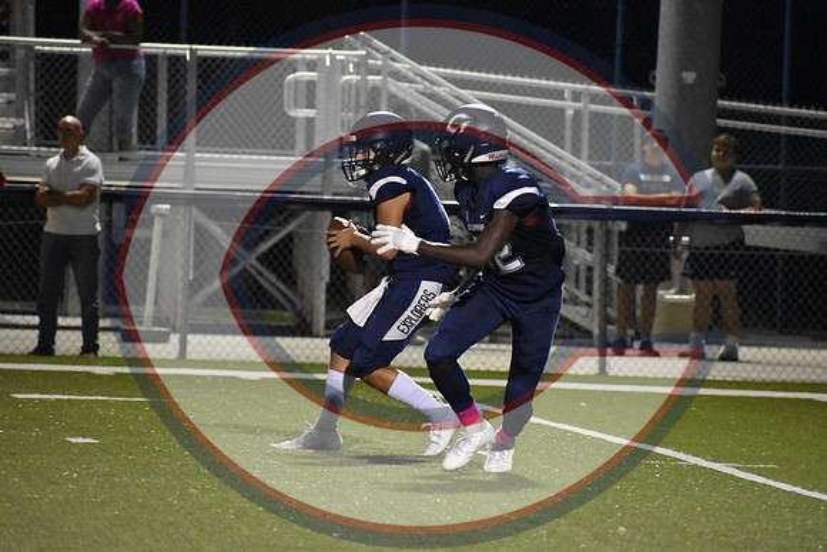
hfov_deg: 6.0
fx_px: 7927
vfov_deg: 4.0
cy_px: 276
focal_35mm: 345
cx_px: 414
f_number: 5.6
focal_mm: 230
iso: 12800
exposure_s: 1/250
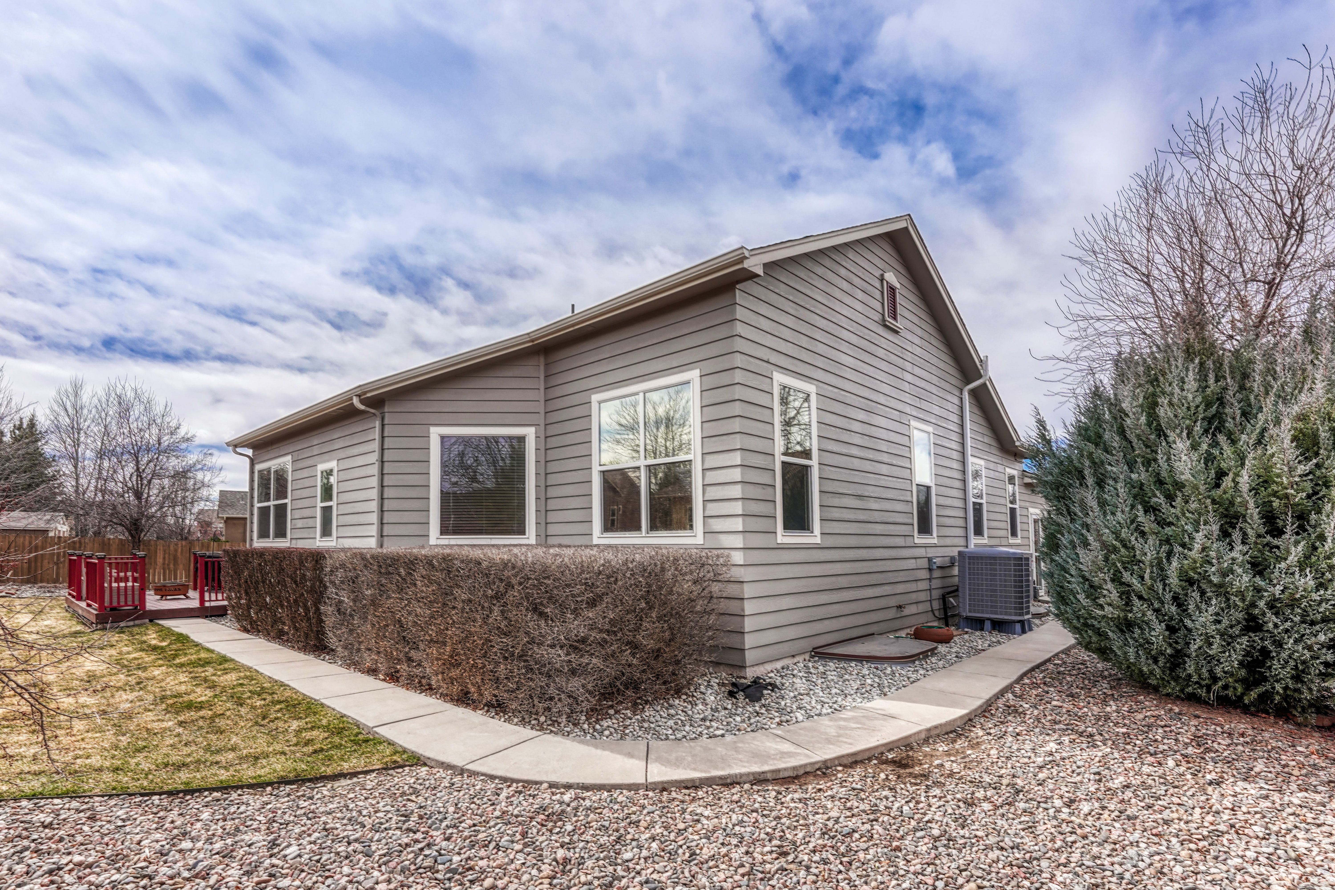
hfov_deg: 104.3
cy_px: 445
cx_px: 668
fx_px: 519
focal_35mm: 14
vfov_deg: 81.2
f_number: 8
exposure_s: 1/8000
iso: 400
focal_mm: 14
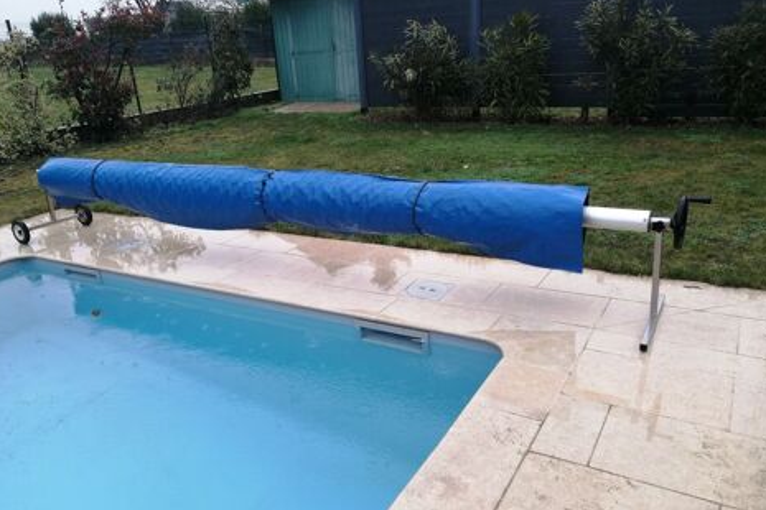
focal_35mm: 29
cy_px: 281
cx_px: 381
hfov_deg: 63.7
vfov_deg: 44.9
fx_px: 617
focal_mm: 3.62
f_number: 1.8
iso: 50
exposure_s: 1/131
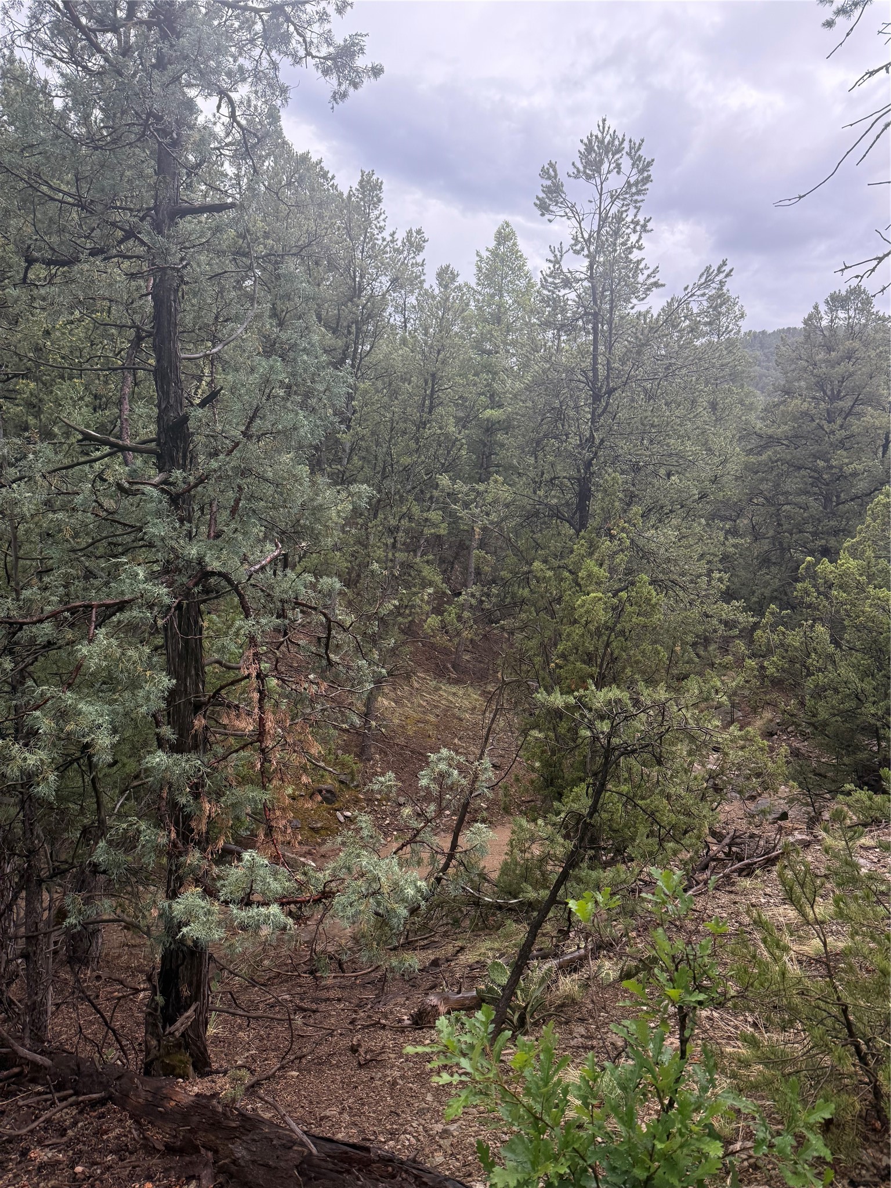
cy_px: 594
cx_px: 446
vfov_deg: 71.6
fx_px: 824
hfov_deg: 56.8
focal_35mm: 24
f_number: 1.78
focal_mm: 6.76
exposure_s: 1/142
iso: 200
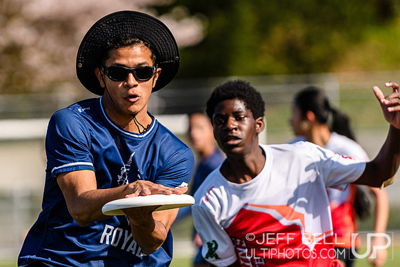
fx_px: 4738
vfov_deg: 3.2
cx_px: 119
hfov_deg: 4.8
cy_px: 166
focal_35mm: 426
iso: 160
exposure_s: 1/2500
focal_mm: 200
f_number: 3.2
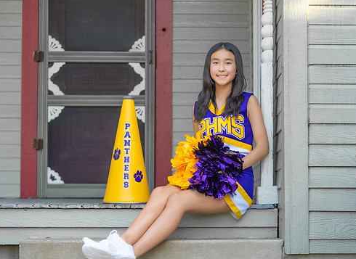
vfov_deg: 15.0
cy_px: 146
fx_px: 987
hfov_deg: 20.4
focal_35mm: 97
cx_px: 212
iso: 160
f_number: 2.8
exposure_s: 1/320
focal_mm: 70
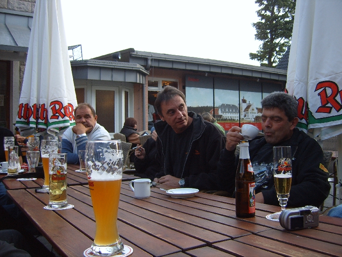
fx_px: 346
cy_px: 128
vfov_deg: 40.7
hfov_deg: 52.6
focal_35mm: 35
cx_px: 171
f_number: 2.8
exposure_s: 1/180
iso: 50
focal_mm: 5.8
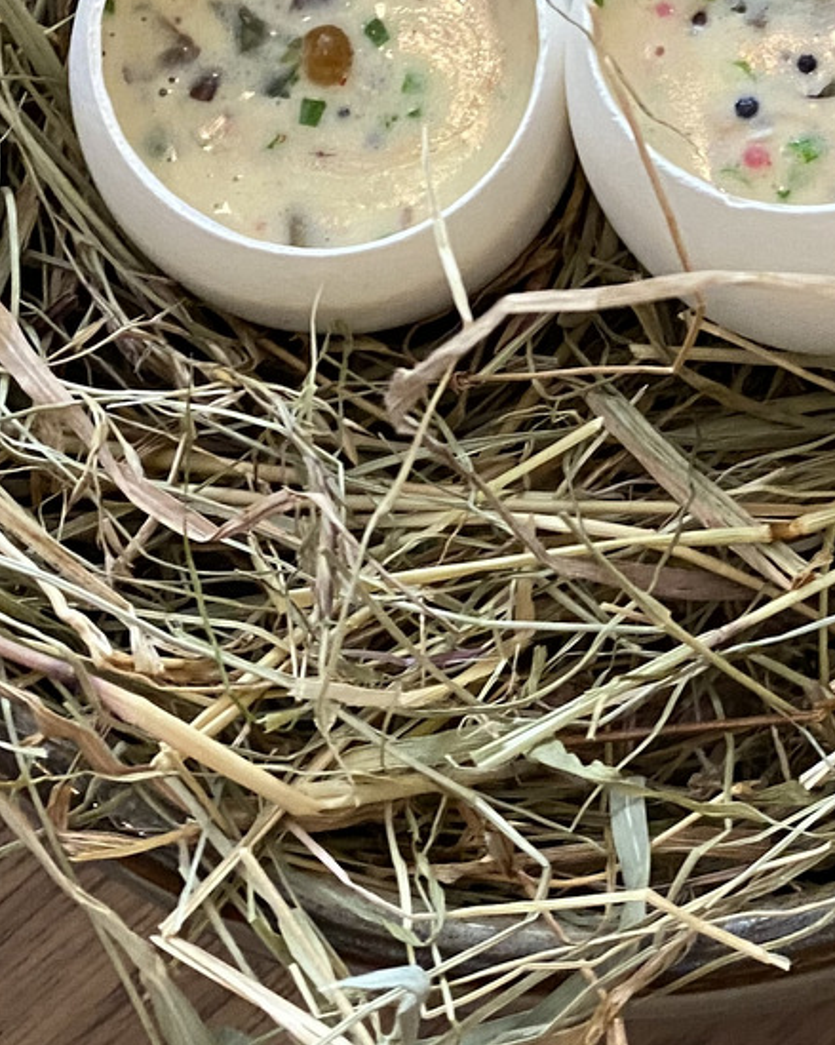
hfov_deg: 19.9
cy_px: 133
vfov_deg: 25.1
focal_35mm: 74
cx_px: 894
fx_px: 2287
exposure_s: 1/50
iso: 500
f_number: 1.8
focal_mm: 4.25
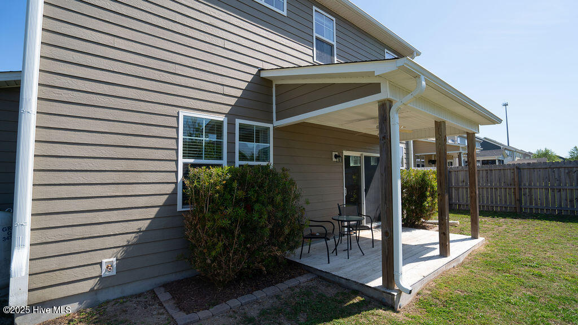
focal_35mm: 17
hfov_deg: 96.7
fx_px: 257
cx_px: 289
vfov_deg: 64.6
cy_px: 162
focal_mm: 16
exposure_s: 1/400
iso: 100
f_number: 5
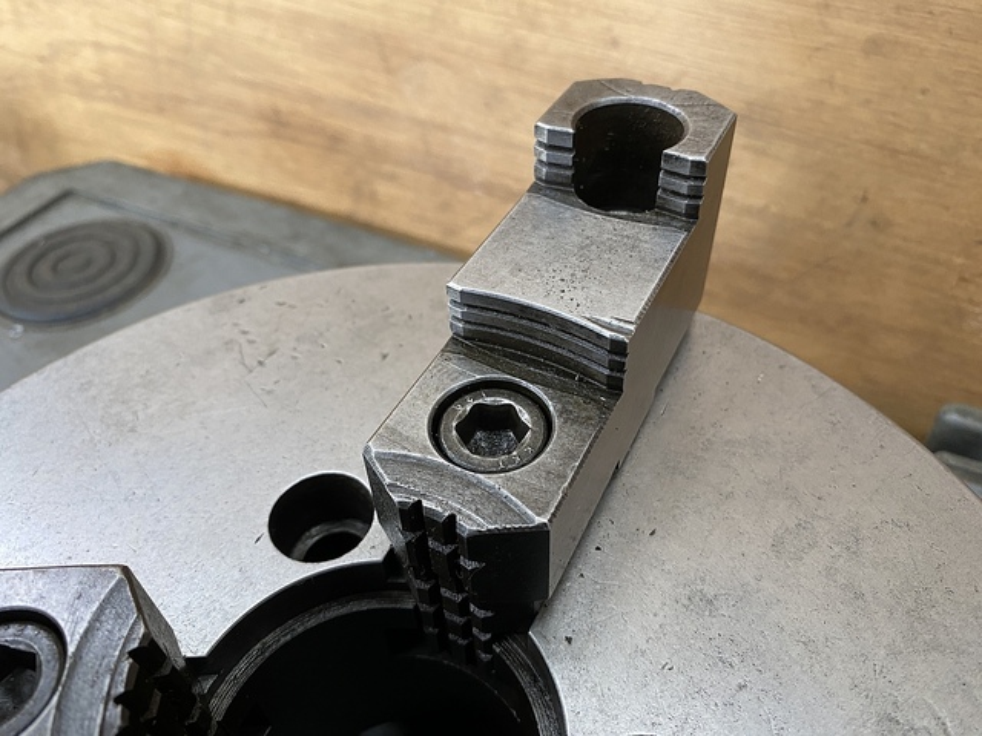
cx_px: 491
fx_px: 738
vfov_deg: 53.1
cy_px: 368
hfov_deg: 67.3
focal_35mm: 26
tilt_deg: -45.4
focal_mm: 4.25
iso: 160
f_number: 1.8
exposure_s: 1/60
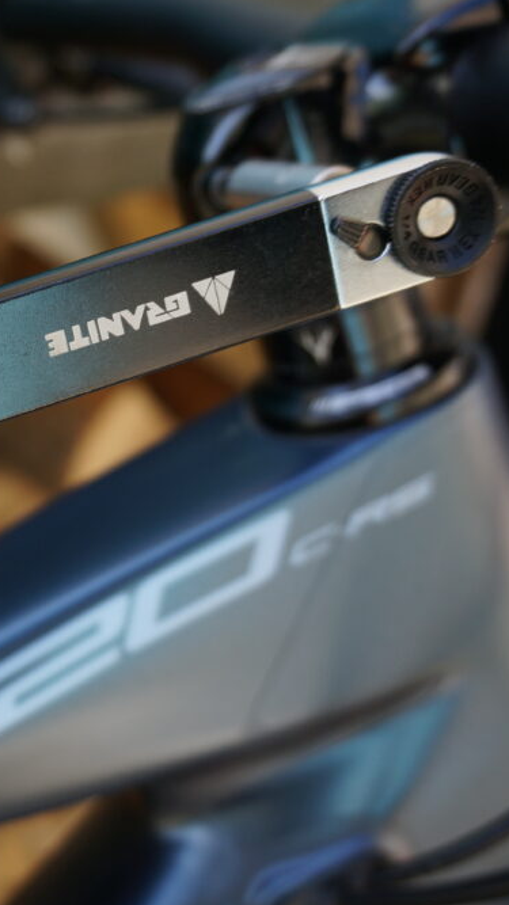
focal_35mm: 53
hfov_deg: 20.9
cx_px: -128
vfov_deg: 39.2
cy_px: 446
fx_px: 1272
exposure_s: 1/160
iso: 160
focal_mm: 22
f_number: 4
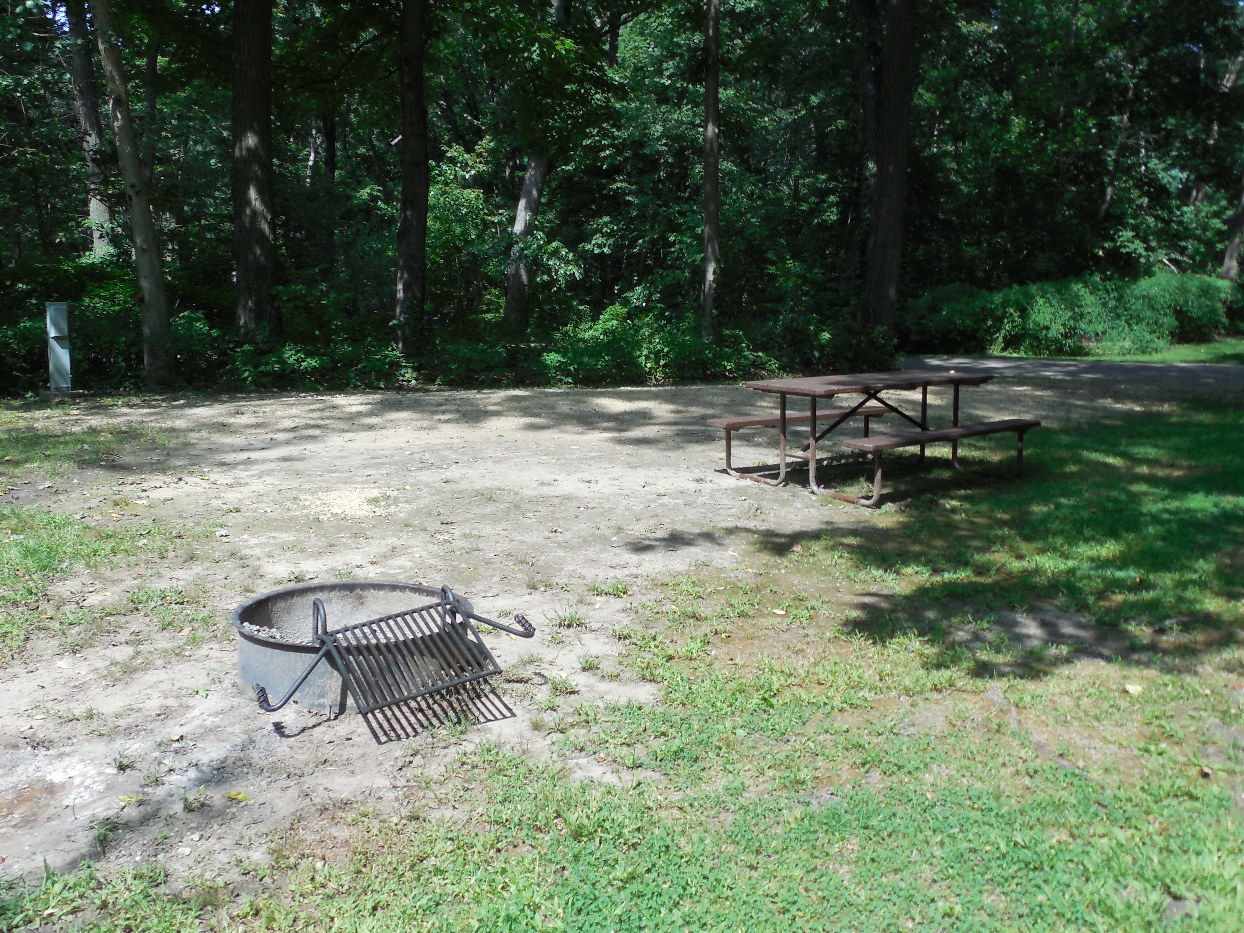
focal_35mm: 31
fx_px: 1114
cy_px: 432
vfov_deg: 45.4
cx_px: 647
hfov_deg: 58.3
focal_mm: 4.5
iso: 125
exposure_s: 1/500
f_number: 3.3
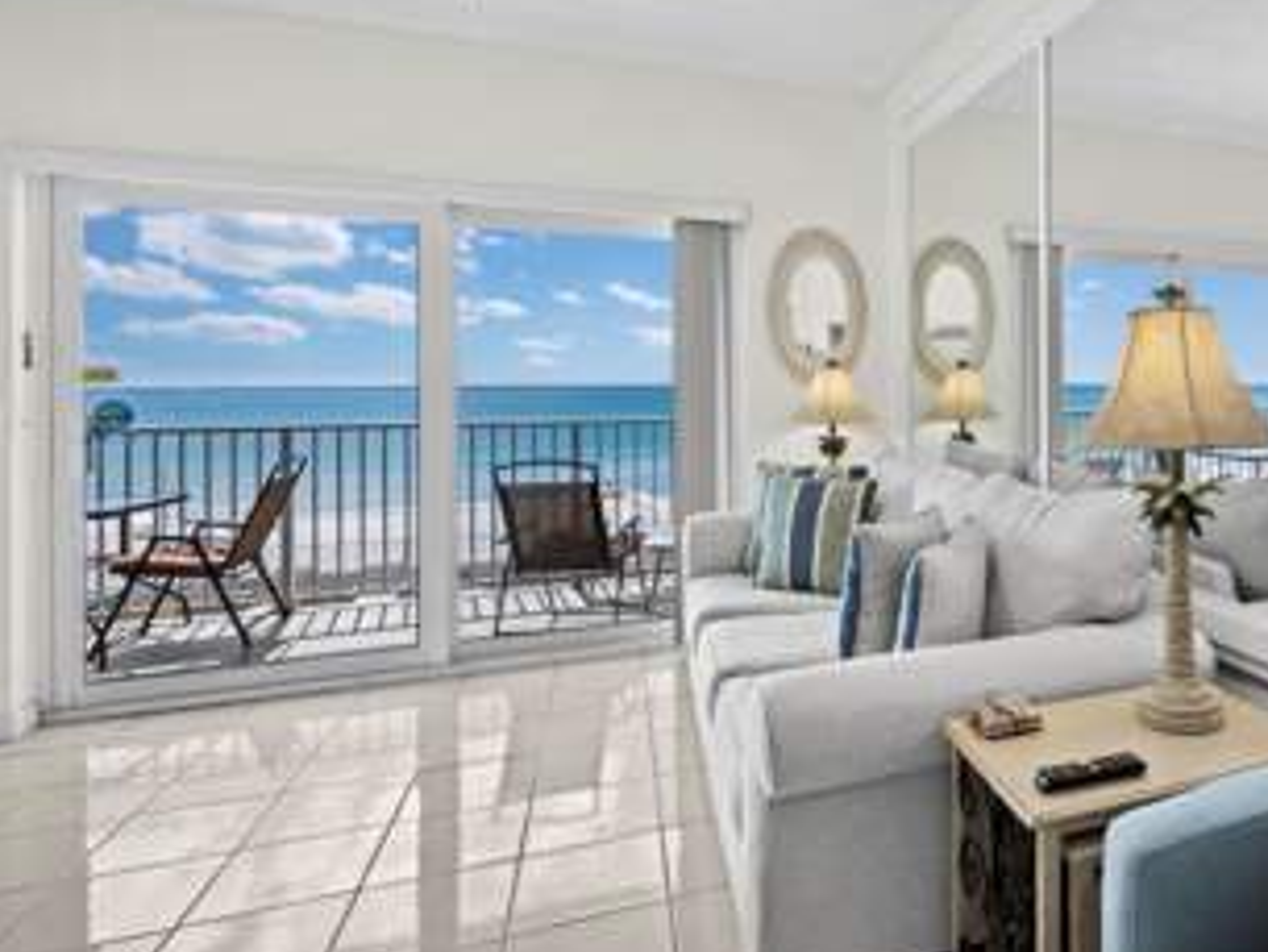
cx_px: 985
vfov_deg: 60.4
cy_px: 362
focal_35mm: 22
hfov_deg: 70.0
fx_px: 806
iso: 400
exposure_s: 1/13
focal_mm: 7
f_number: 11
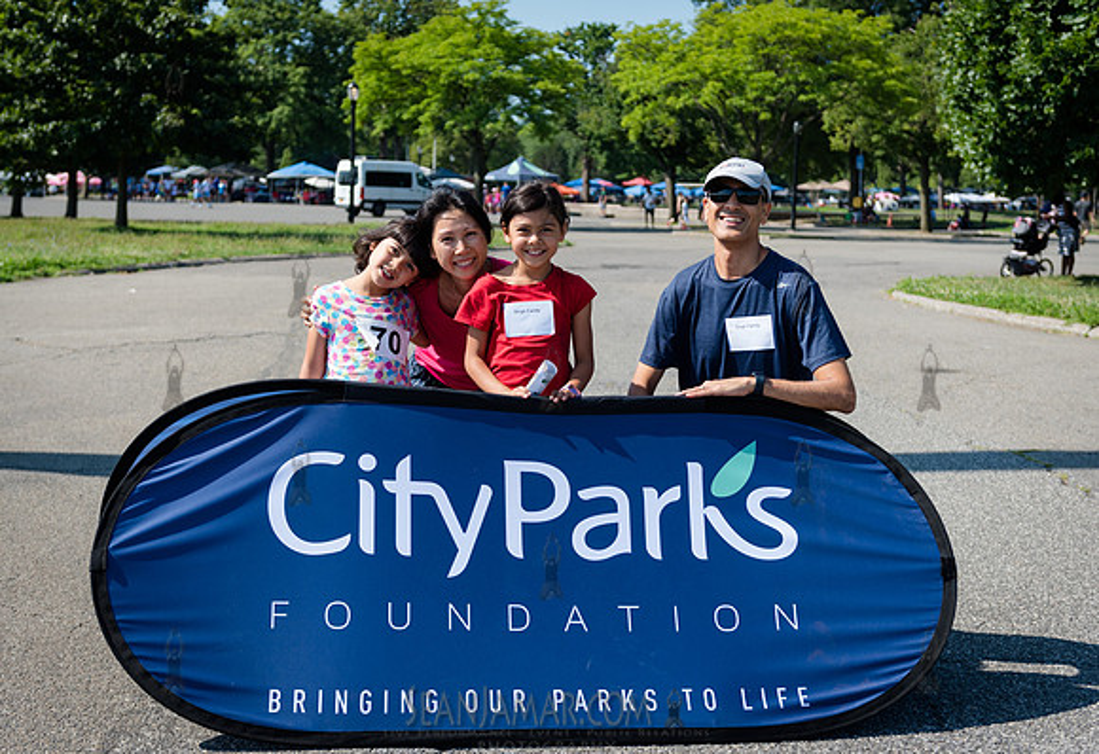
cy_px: 320
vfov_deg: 26.6
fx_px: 1591
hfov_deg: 38.1
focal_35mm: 52
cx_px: 527
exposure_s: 1/2000
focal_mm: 44
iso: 200
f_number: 3.2
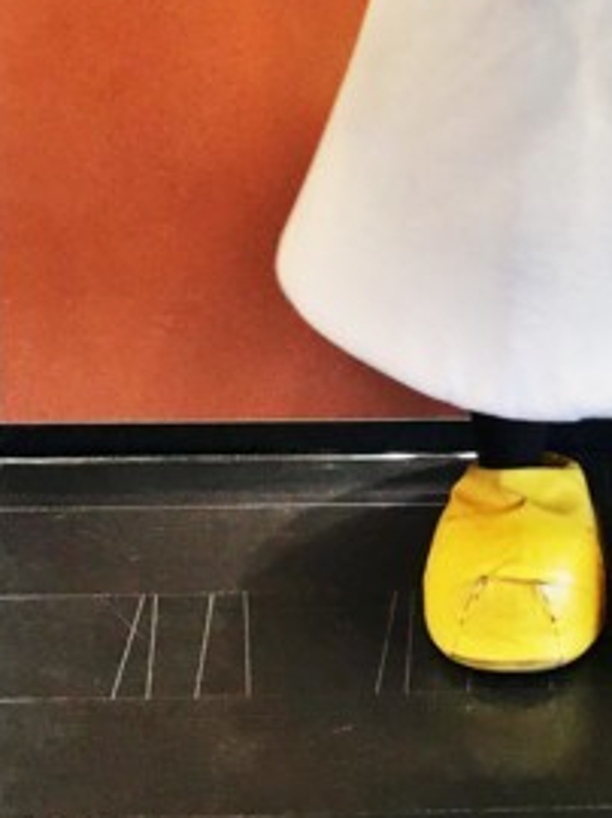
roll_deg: -1.4
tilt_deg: -10.2
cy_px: -136
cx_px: 564
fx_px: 2030
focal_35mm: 86
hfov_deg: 16.9
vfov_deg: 21.3
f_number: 2.2
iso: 32
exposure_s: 1/30
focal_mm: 4.15
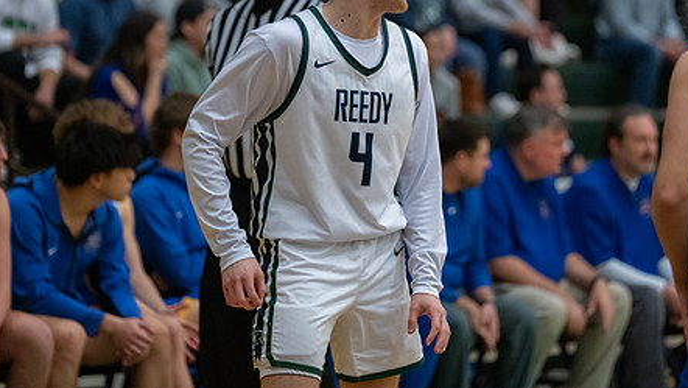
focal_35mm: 220
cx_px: 338
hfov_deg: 9.8
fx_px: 4015
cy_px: 90
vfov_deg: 5.5
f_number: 2.8
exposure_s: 1/1000
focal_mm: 160
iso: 6400
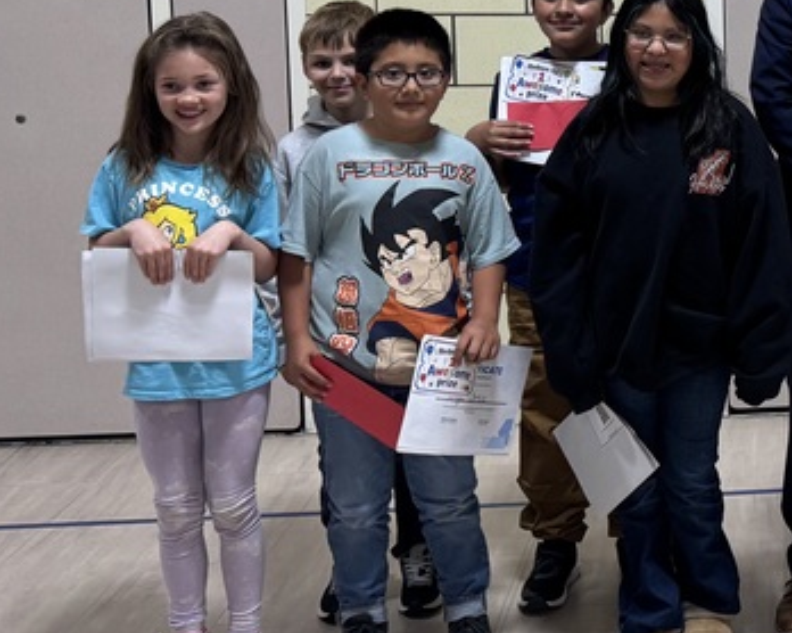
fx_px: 1616
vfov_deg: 21.7
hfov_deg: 24.5
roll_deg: -0.4
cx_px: 990
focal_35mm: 69
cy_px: 75
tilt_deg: -7.3
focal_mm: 6.76
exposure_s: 1/121
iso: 125
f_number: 1.78
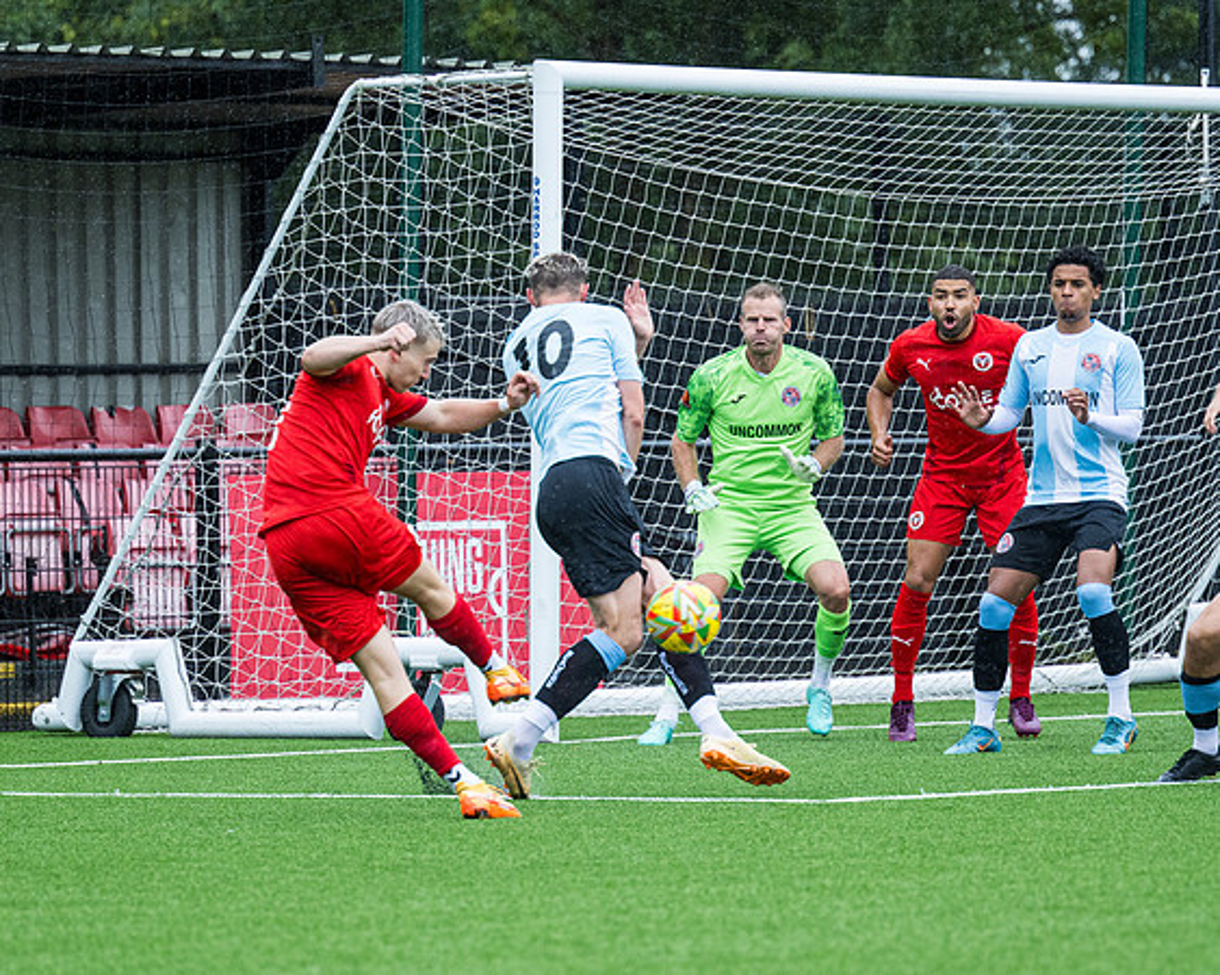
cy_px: 696
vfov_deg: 5.3
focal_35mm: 293
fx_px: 10565
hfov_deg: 6.6
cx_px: 557
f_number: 4
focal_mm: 170
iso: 800
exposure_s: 1/1250
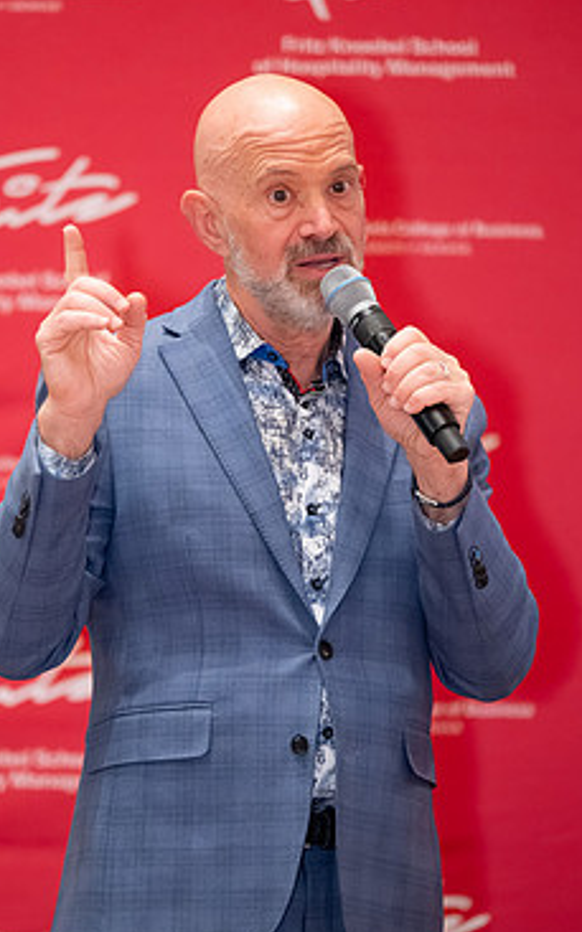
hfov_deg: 5.2
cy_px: 483
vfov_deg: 8.4
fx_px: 6352
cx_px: 217
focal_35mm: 250
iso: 8000
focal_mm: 200
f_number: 3.2
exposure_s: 1/100
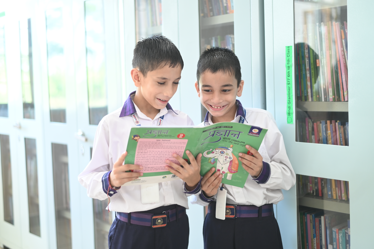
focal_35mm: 50
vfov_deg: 27.0
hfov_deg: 39.6
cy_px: 124
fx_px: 519
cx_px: 187
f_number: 1.8
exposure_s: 1/200
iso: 500
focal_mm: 50
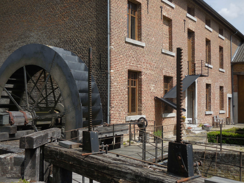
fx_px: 275
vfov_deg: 36.8
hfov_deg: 47.9
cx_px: 122
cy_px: 92
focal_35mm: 39
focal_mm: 7
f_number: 3.9
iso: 125
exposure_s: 1/1250
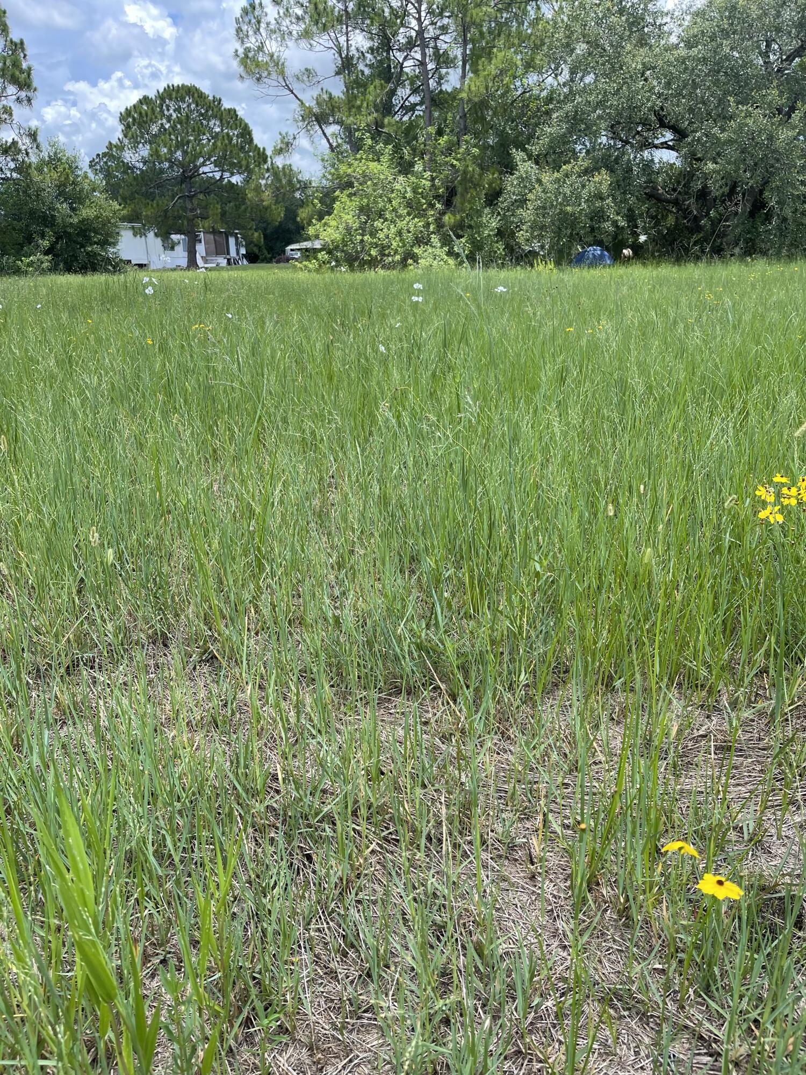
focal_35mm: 25
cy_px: 538
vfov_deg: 69.4
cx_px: 403
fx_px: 776
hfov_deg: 54.9
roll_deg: +2.6
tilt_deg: -19.4
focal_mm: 5.1
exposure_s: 1/969
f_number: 1.6
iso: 32
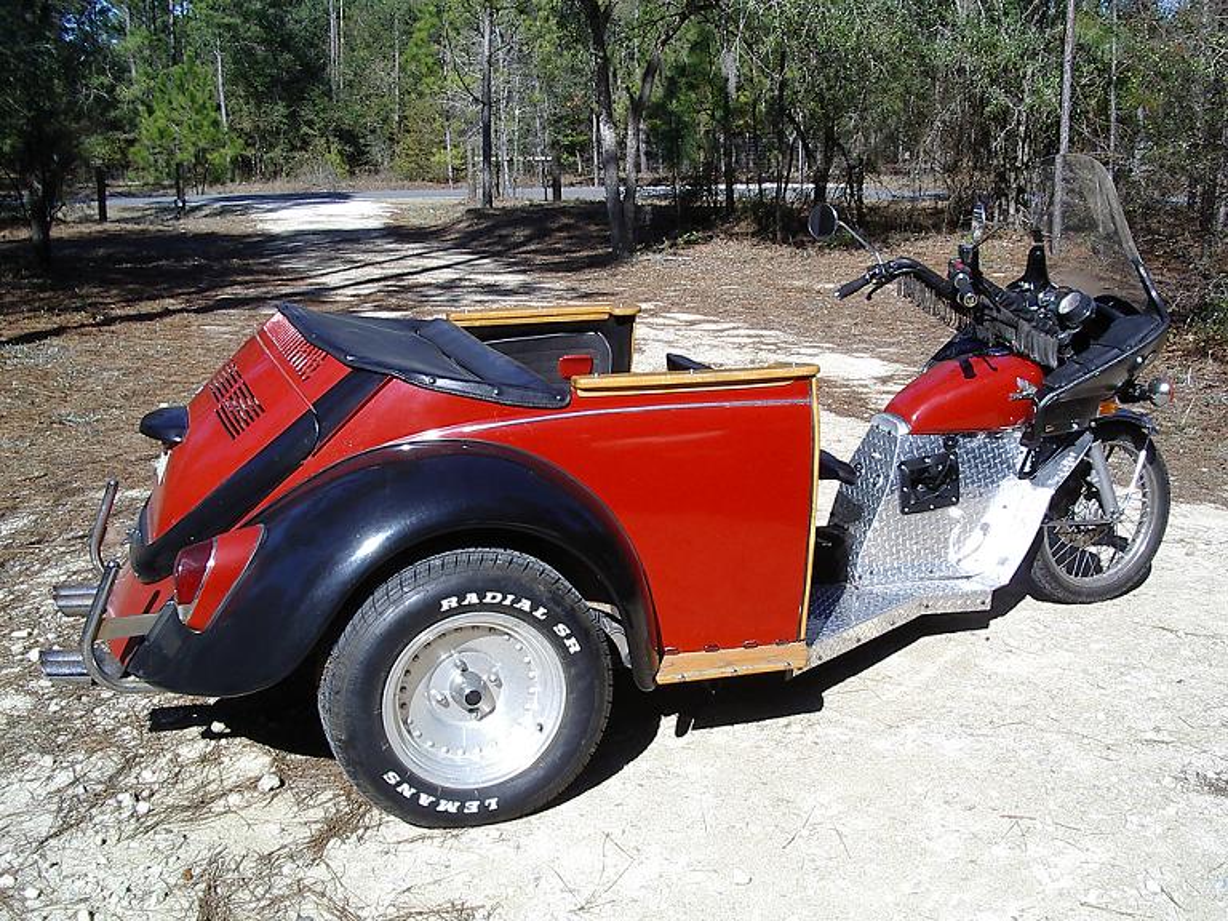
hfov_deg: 49.0
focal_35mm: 38
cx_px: 614
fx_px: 1348
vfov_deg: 37.7
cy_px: 460
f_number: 4.8
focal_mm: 5.8
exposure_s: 1/320
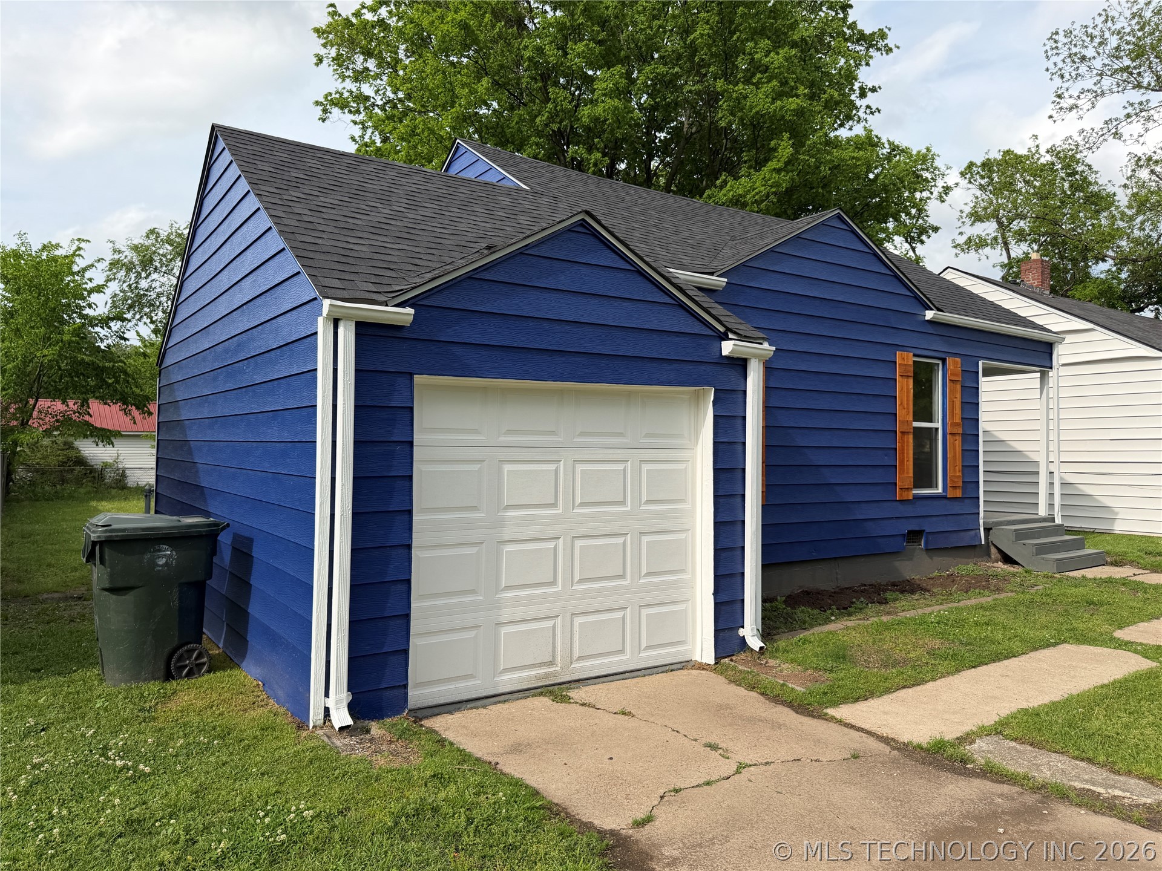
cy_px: 436
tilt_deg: +1.0
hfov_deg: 71.6
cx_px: 581
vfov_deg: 56.8
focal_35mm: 24
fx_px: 806
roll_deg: -0.7
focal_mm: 6.76
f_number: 1.78
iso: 80
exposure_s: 1/3021
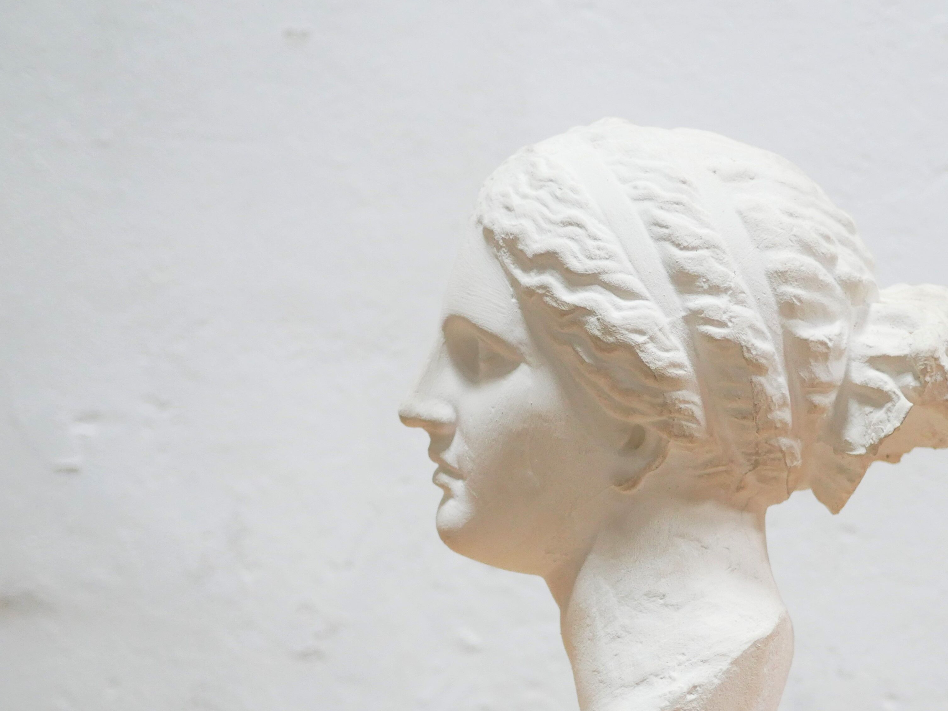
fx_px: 1589
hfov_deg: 33.1
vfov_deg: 25.0
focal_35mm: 58
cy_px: 503
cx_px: 592
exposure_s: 1/60
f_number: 1.7
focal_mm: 20
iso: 1000
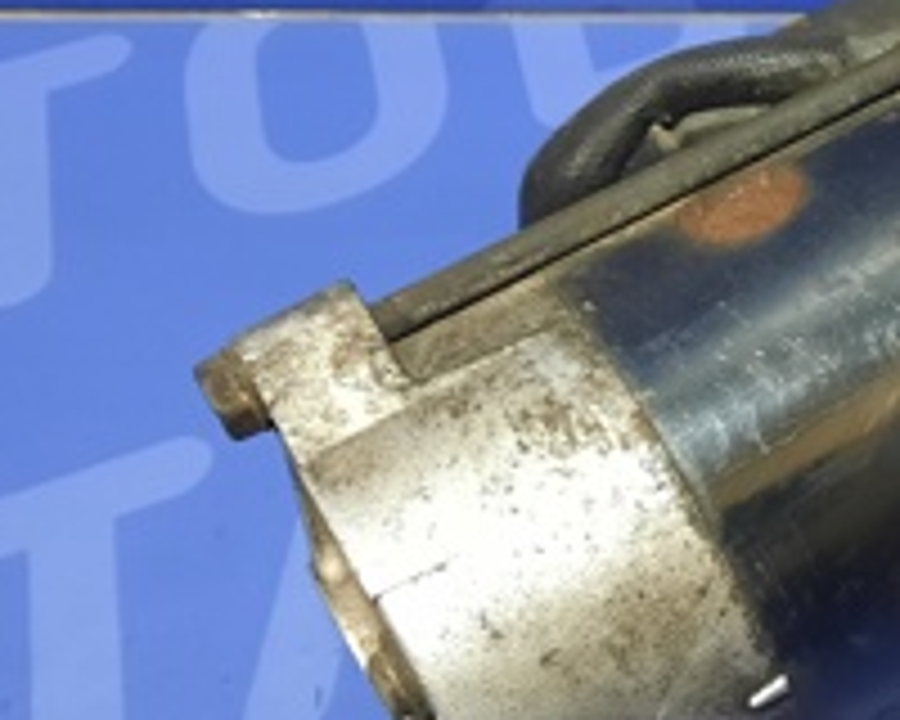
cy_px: 360
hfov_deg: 22.3
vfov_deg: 19.7
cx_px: 1120
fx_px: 2078
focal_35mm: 78
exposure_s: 1/33
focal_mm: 4.6
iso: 400
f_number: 2
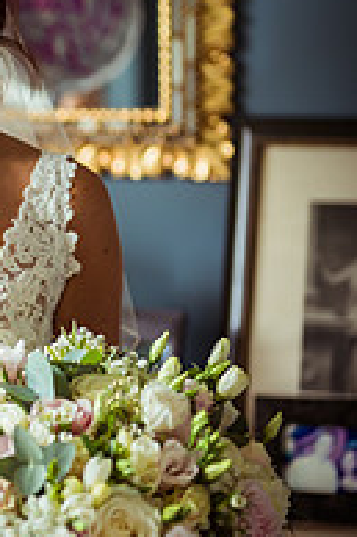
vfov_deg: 17.6
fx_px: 1728
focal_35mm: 116
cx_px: -54
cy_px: 205
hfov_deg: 11.6
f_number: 2
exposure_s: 1/250
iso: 560
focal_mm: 50
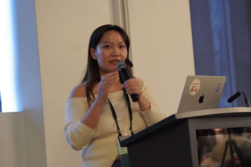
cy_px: 84
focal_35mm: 112
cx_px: 126
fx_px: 784
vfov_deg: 12.2
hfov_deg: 18.2
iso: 6400
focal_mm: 75
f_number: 3.5
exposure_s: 1/160
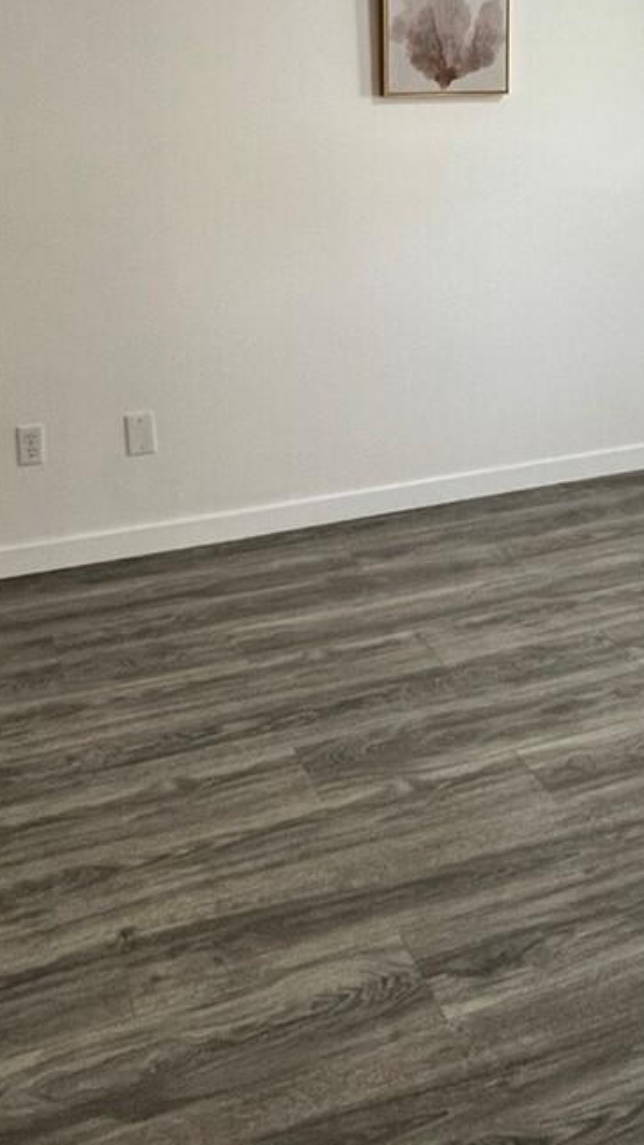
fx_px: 1062
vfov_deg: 53.6
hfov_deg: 33.6
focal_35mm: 35
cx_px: 384
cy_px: 265
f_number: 1.8
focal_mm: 1.57
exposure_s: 1/60
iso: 200
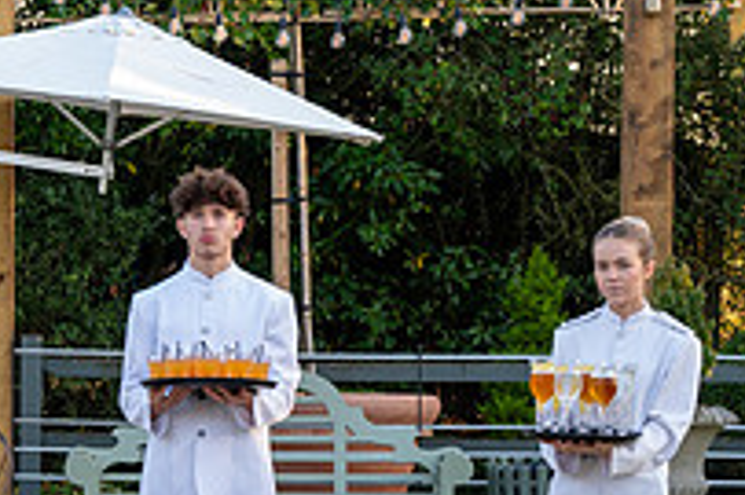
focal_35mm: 183
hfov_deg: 11.2
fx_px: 3784
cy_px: 422
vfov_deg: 7.5
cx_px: 121
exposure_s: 1/125
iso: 560
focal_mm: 64
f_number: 6
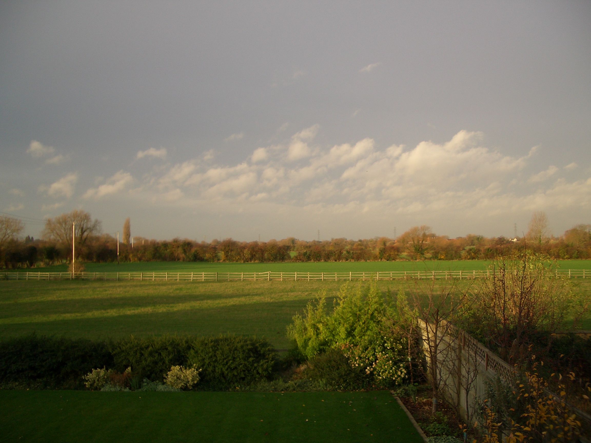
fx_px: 598
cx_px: 296
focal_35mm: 35
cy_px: 222
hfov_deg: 52.6
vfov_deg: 40.7
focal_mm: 5.8
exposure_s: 1/320
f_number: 2.6
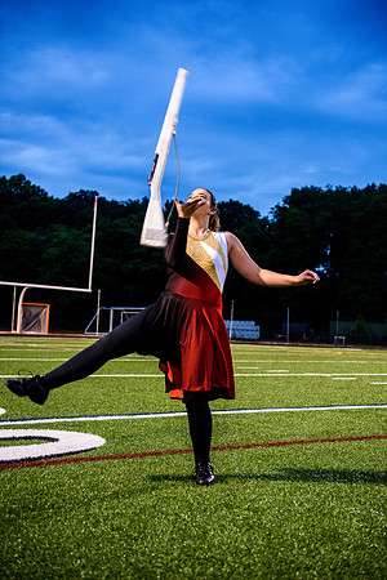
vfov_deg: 41.1
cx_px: 194
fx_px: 774
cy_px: 290
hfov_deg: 28.1
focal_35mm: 48
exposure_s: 1/250
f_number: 3.2
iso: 1600
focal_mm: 48
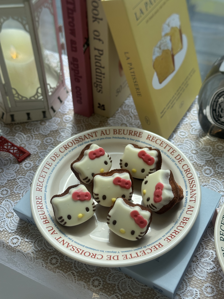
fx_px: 414
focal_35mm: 48
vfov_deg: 39.7
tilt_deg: -49.1
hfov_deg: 30.3
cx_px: 112
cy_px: 150
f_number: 1.78
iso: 64
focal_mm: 6.86
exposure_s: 1/1339
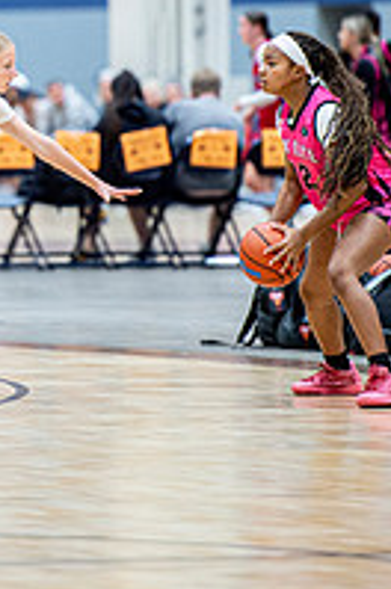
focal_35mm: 452
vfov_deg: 4.6
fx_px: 7389
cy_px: 86
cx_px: -16
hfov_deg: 3.0
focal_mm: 200
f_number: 2.8
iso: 2000
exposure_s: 1/400
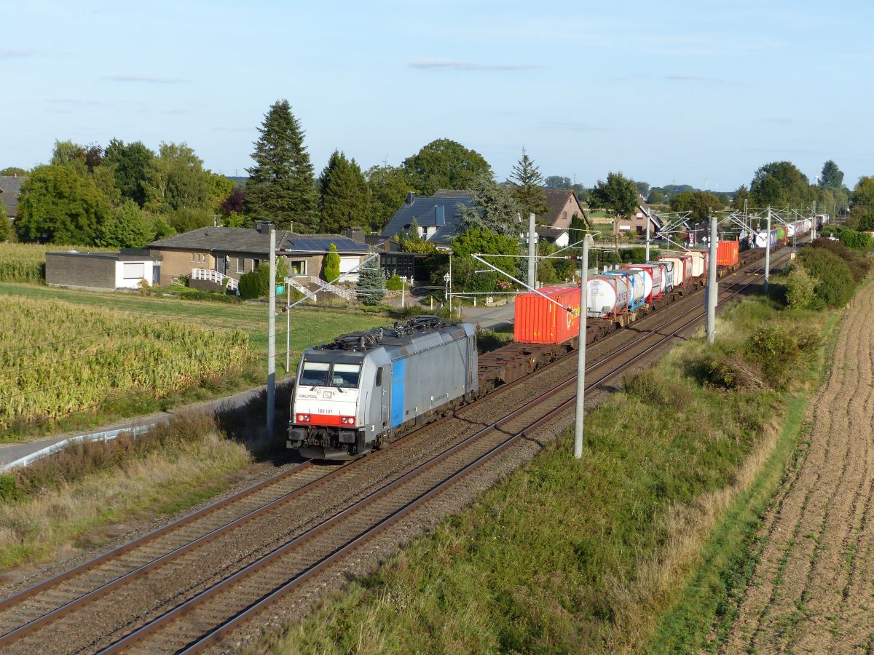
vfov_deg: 20.4
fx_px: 1818
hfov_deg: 27.0
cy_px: 328
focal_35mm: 72
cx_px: 437
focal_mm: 13
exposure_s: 1/640
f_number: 4
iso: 100
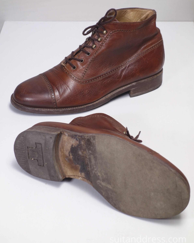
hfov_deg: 13.6
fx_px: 811
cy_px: 107
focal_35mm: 113
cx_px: 97
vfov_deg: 17.0
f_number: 5
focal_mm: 37.1
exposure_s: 1/20
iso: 125
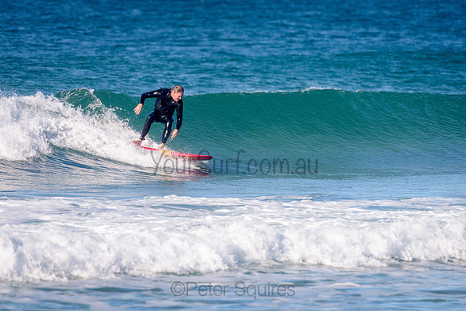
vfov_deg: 2.2
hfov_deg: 3.4
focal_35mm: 613
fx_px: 7932
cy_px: 121
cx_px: 181
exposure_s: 1/1000
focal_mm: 500
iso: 280
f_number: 5.6
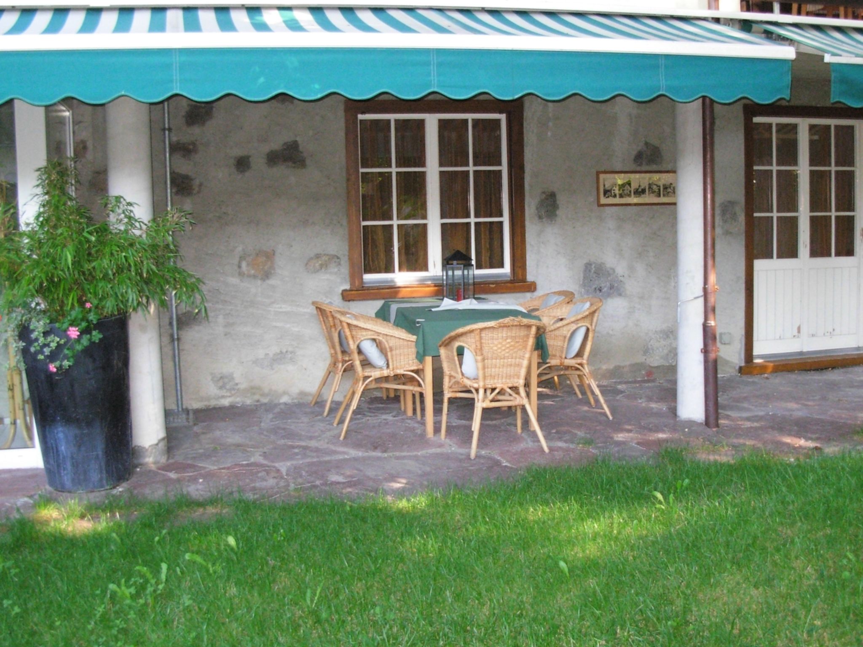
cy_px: 324
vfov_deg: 37.7
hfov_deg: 49.0
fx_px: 947
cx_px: 432
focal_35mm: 38
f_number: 2.9
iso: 400
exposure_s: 1/114
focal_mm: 6.3
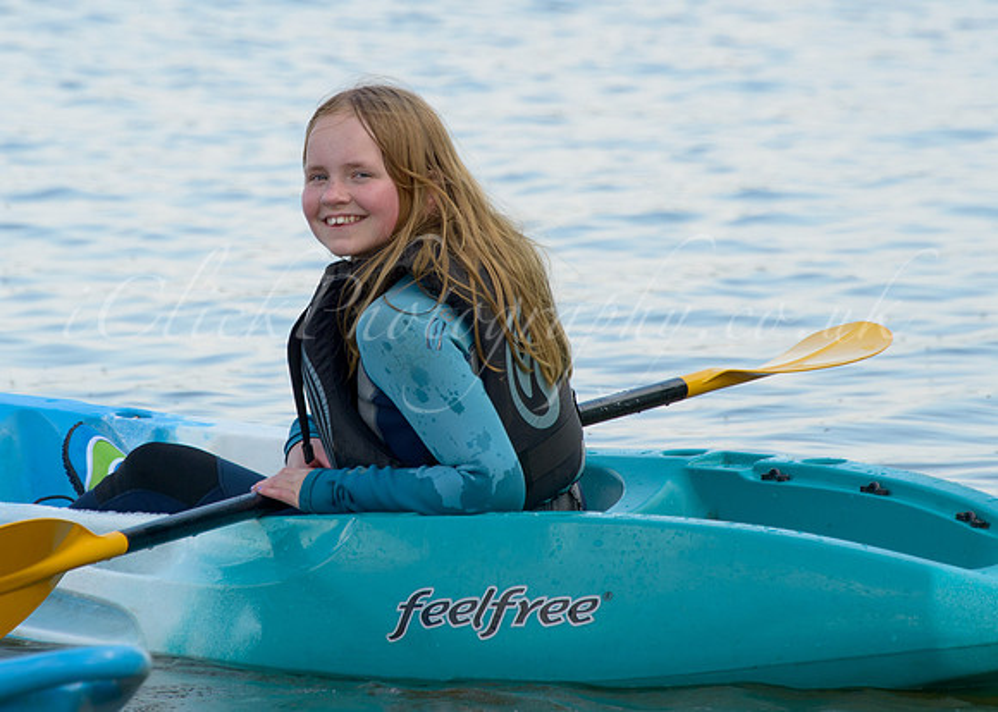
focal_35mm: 580
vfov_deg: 2.5
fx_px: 16426
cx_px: 406
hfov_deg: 3.5
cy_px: 239
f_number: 8
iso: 200
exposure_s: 1/400
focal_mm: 300
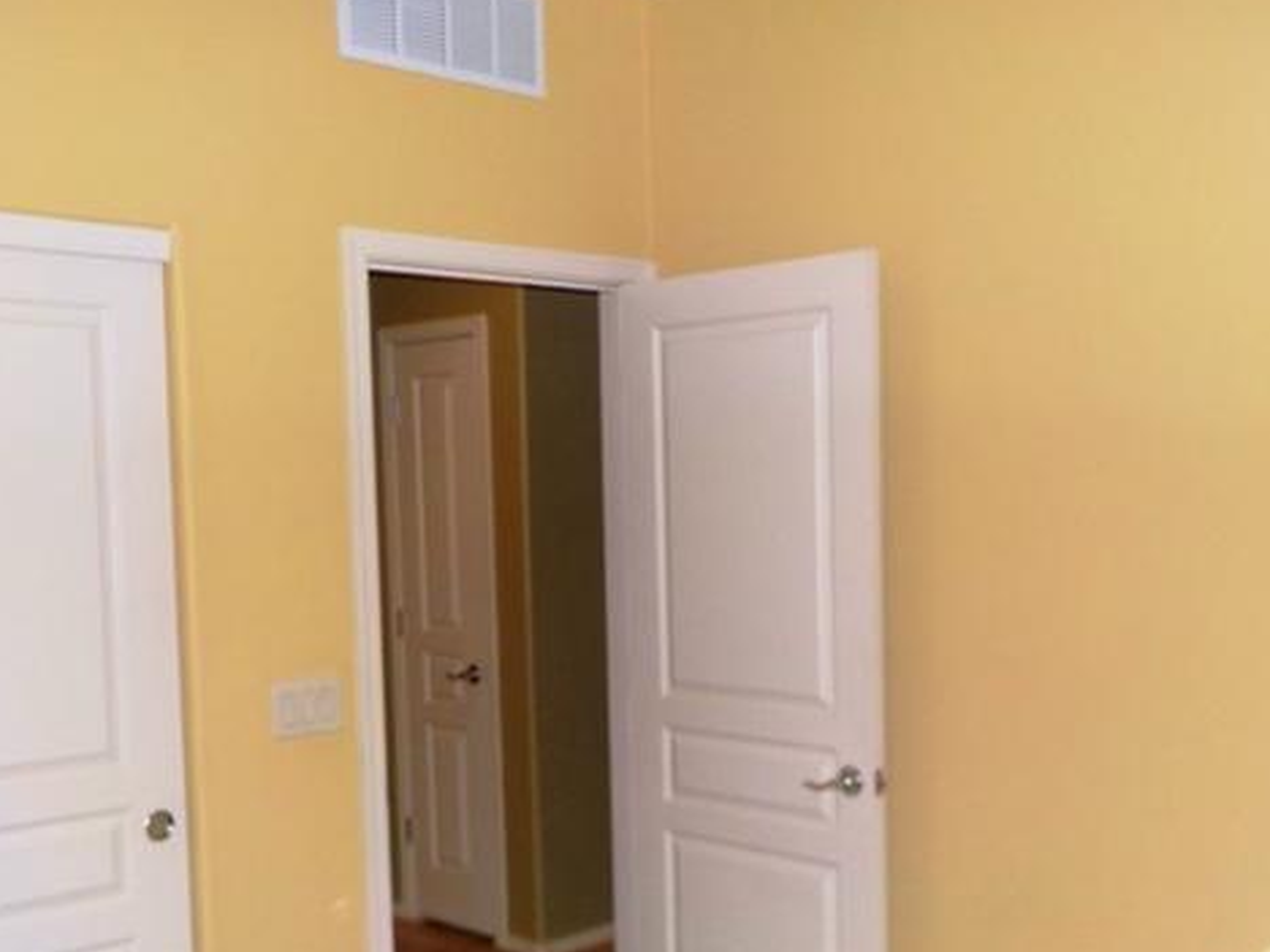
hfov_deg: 45.8
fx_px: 1504
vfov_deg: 34.8
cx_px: 640
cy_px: 635
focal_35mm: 41
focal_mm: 4.1
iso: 200
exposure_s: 1/30
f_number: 3.3
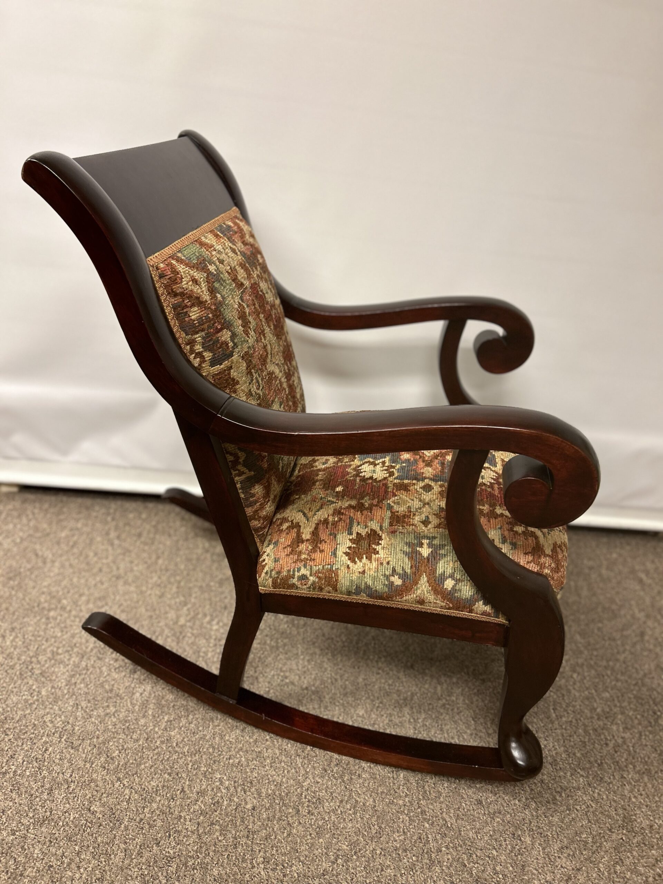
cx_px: 332
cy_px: 442
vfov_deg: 67.3
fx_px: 664
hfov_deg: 53.1
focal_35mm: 26
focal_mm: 5.7
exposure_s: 1/61
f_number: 1.5
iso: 100
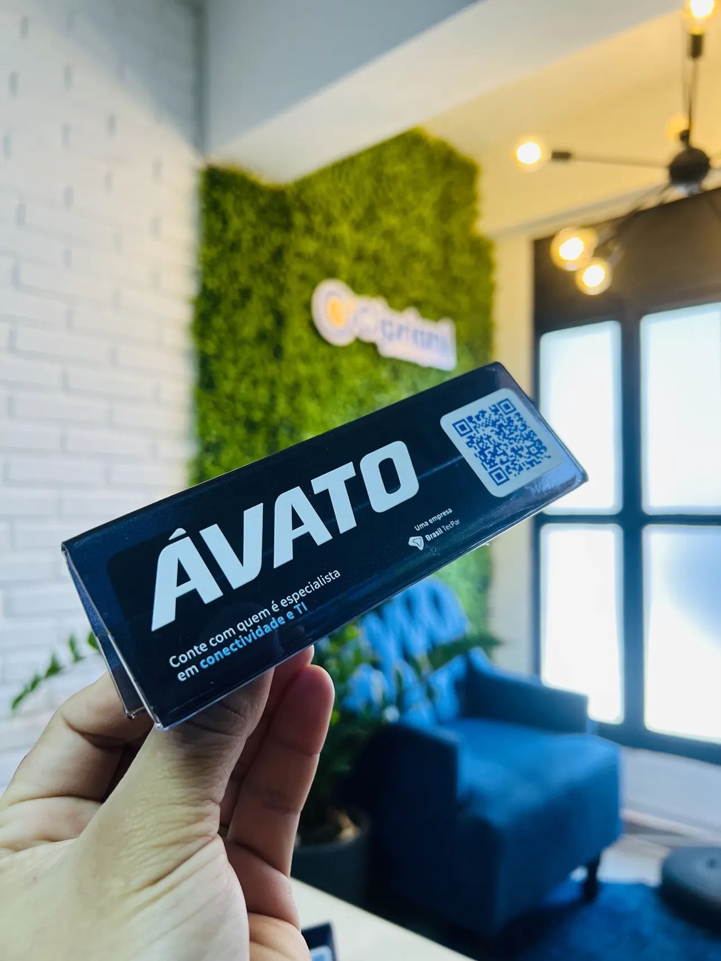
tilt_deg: +2.6
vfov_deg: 67.3
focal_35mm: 26
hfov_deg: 53.1
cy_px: 480
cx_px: 360
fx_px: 722
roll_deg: -0.3
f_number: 1.5
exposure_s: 1/120
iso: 125
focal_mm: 5.7
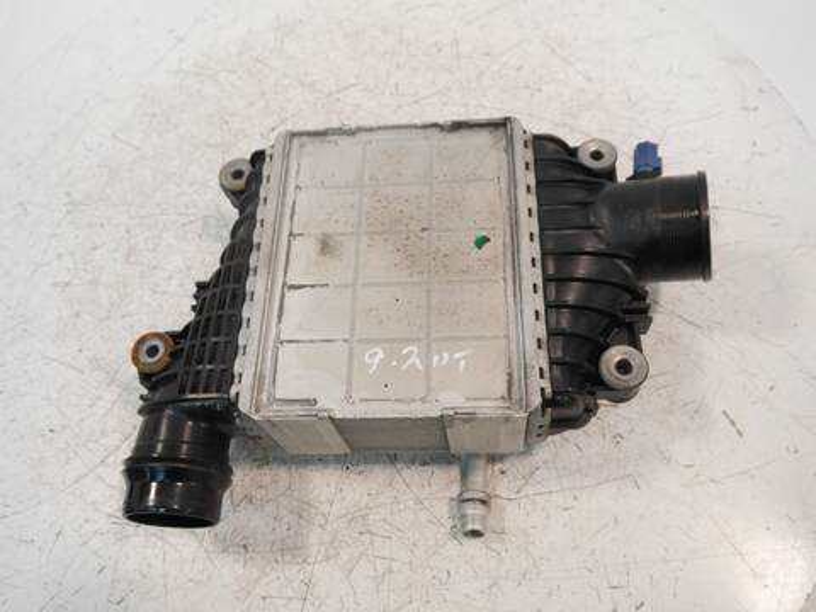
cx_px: 408
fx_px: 660
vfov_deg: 49.7
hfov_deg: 63.4
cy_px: 306
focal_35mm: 28
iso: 800
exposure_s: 1/125
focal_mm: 14
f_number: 3.5
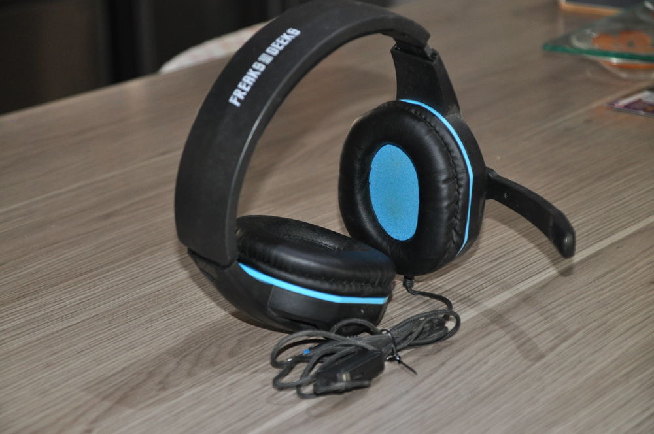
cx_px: 327
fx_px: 1687
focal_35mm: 93
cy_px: 217
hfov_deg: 21.9
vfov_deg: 14.7
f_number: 5
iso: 800
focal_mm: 62
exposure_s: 1/60
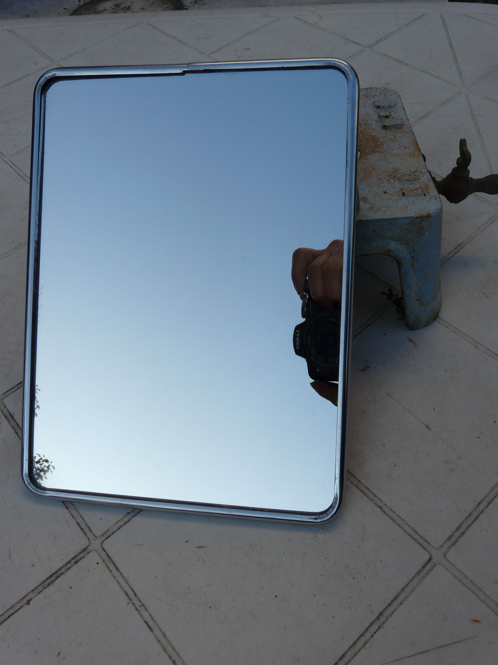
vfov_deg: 63.4
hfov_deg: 49.7
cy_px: 332
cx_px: 249
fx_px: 537
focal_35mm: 28
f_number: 5.6
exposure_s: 1/250
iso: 100
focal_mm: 4.6
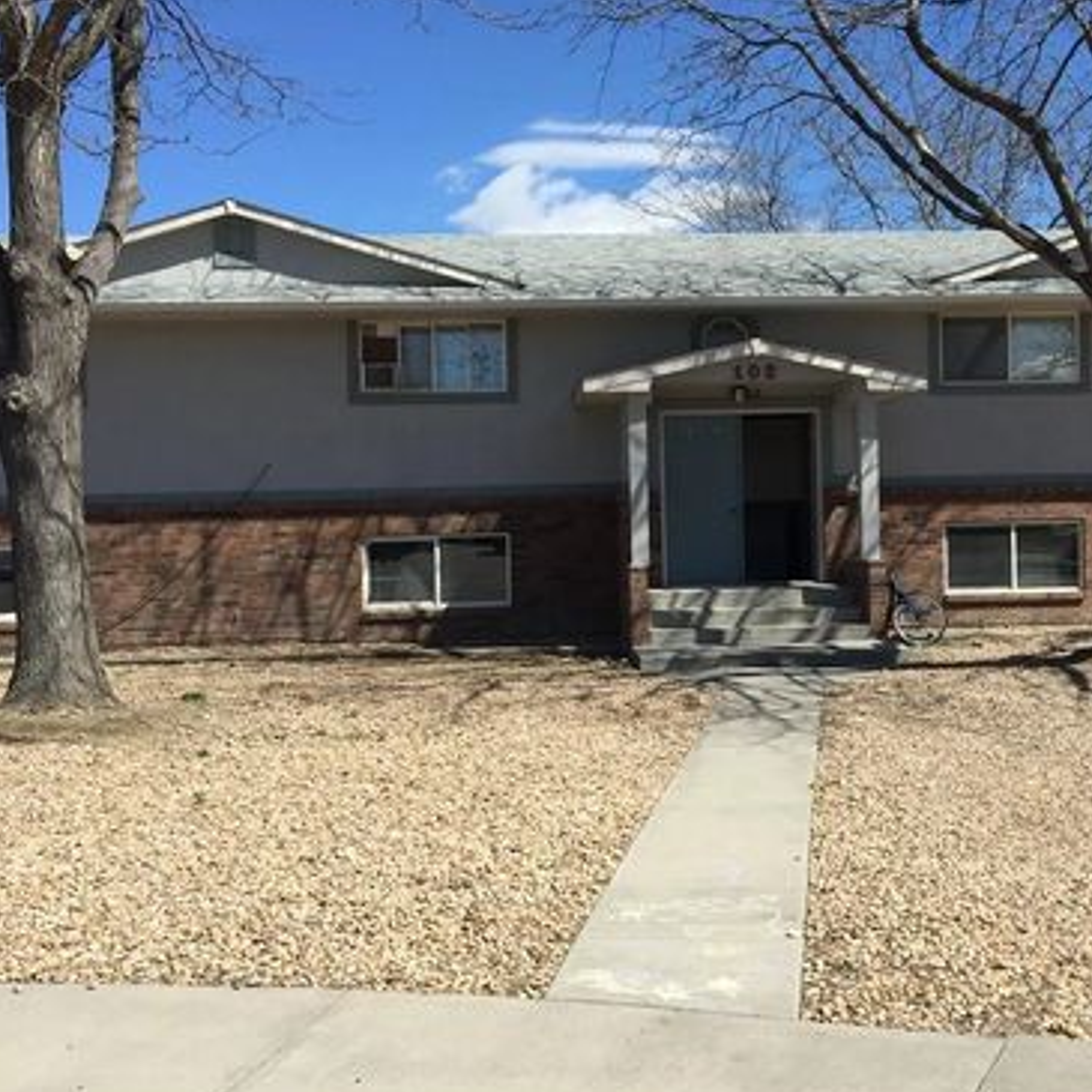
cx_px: 664
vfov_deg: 37.5
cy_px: 559
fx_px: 1606
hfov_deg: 37.4
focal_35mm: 45
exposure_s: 1/2083
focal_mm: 4.15
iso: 32
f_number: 2.2
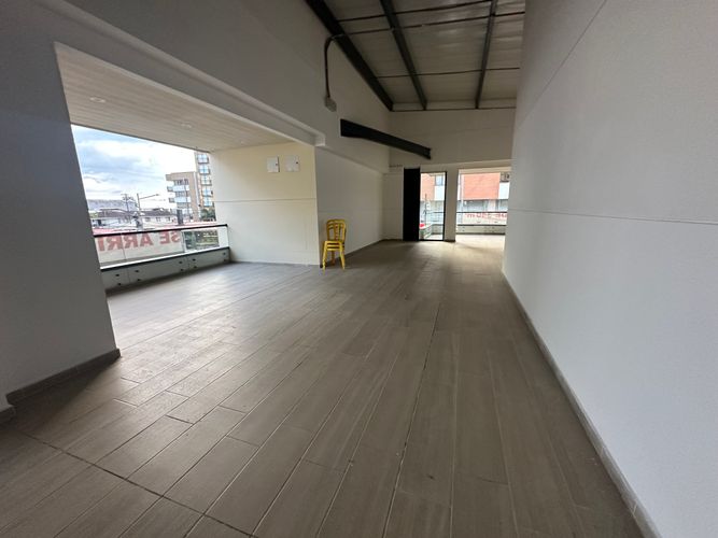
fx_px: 290
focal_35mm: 14
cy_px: 269
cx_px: 359
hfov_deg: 102.1
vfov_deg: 85.7
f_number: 2.2
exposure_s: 1/91
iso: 320
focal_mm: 2.22
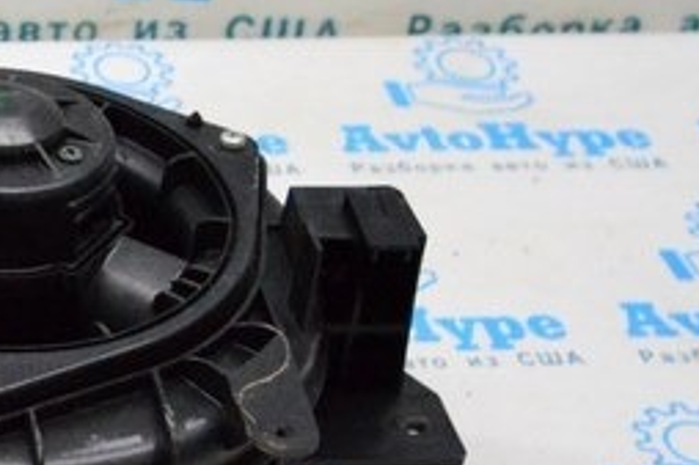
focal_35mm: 109
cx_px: -462
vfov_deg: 12.5
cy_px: 246
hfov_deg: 16.4
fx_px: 2115
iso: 6400
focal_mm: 18
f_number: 3.5
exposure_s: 1/800
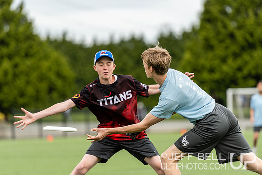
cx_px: 131
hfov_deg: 6.9
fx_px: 2184
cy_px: 88
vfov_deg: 4.6
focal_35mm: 300
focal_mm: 200
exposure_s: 1/1250
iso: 140
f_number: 2.8
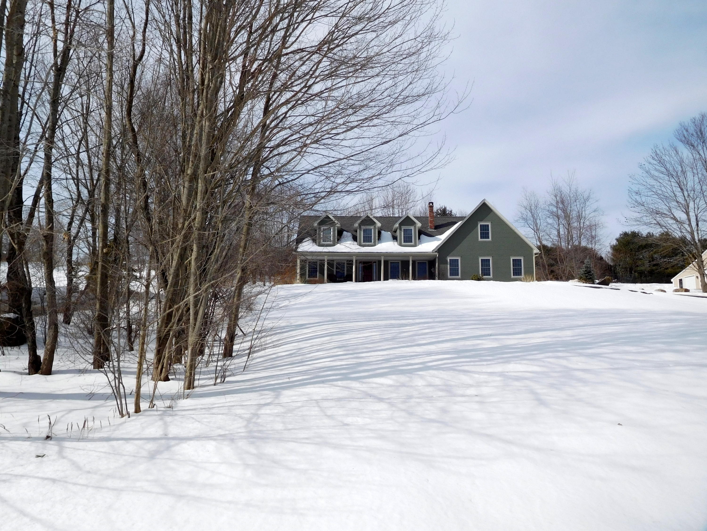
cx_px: 354
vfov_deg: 54.9
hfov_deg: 69.4
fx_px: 511
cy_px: 266
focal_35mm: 25
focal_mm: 4.5
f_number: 6.8
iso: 125
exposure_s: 1/640
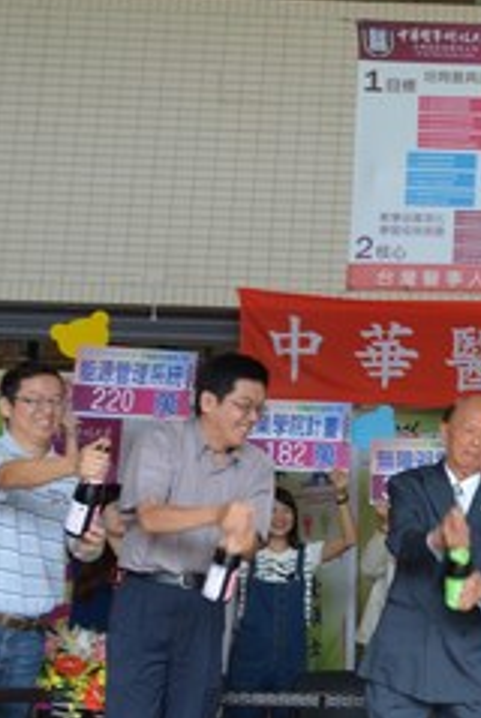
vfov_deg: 22.6
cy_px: 296
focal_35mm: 90
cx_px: 694
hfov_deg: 14.3
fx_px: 1798
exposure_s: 1/80
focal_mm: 24
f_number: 4.5
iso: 400
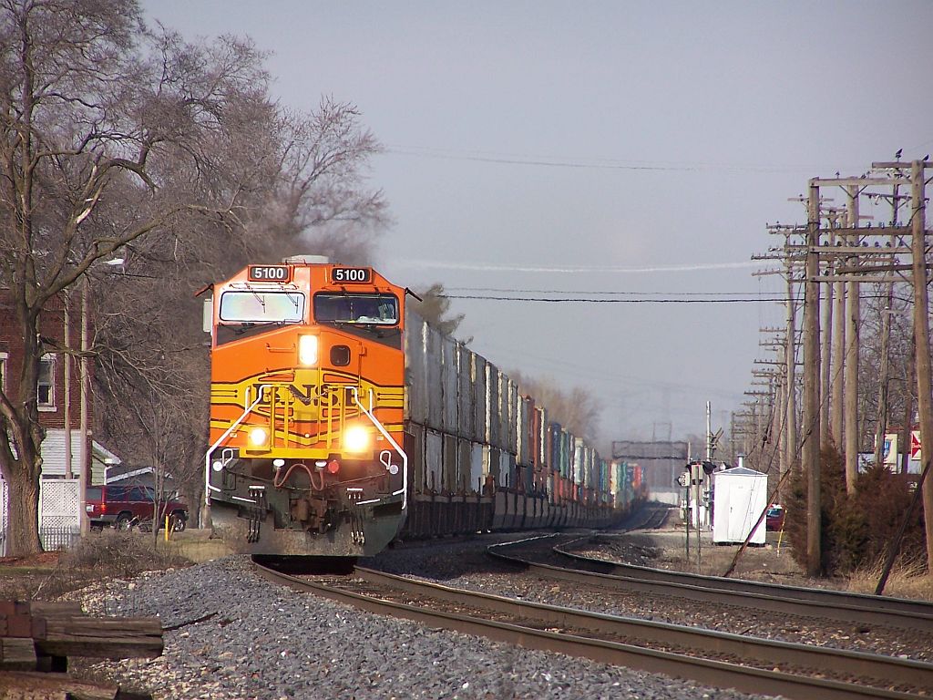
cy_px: 350
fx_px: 10242
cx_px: 466
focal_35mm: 380
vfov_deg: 3.9
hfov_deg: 5.2
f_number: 3.7
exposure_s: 1/500
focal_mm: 63
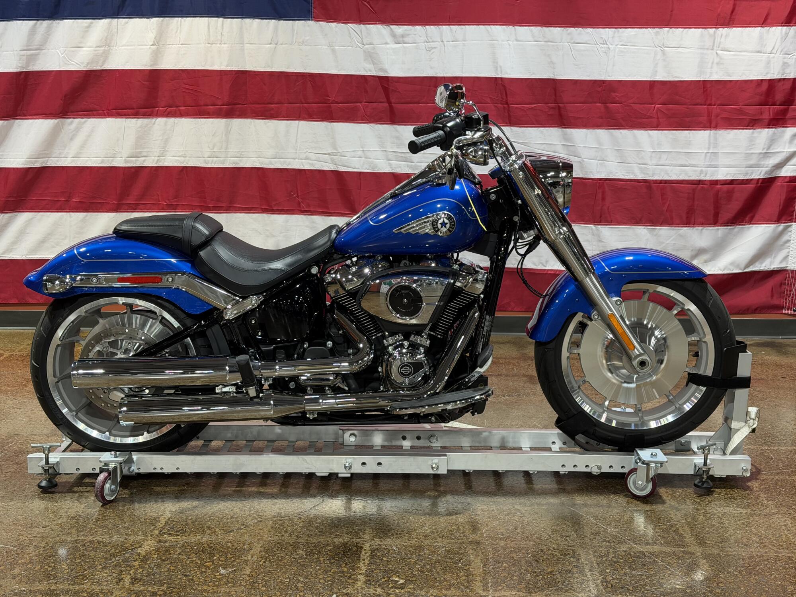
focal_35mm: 48
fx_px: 1104
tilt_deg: -10.9
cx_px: 398
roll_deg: -0.2
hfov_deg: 39.7
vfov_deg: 30.3
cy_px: 298
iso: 64
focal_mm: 6.76
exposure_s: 1/60
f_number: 1.78
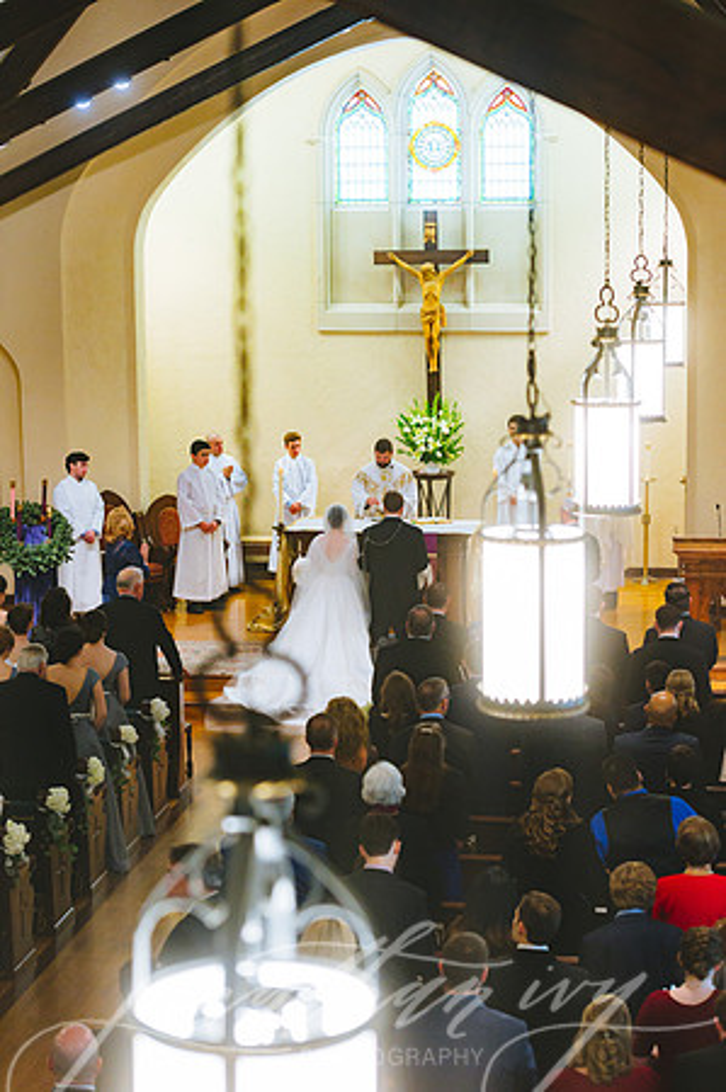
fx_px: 2365
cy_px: 546
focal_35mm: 78
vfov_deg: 26.0
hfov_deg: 17.5
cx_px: 363
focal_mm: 78
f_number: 2.8
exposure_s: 1/200
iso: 3200
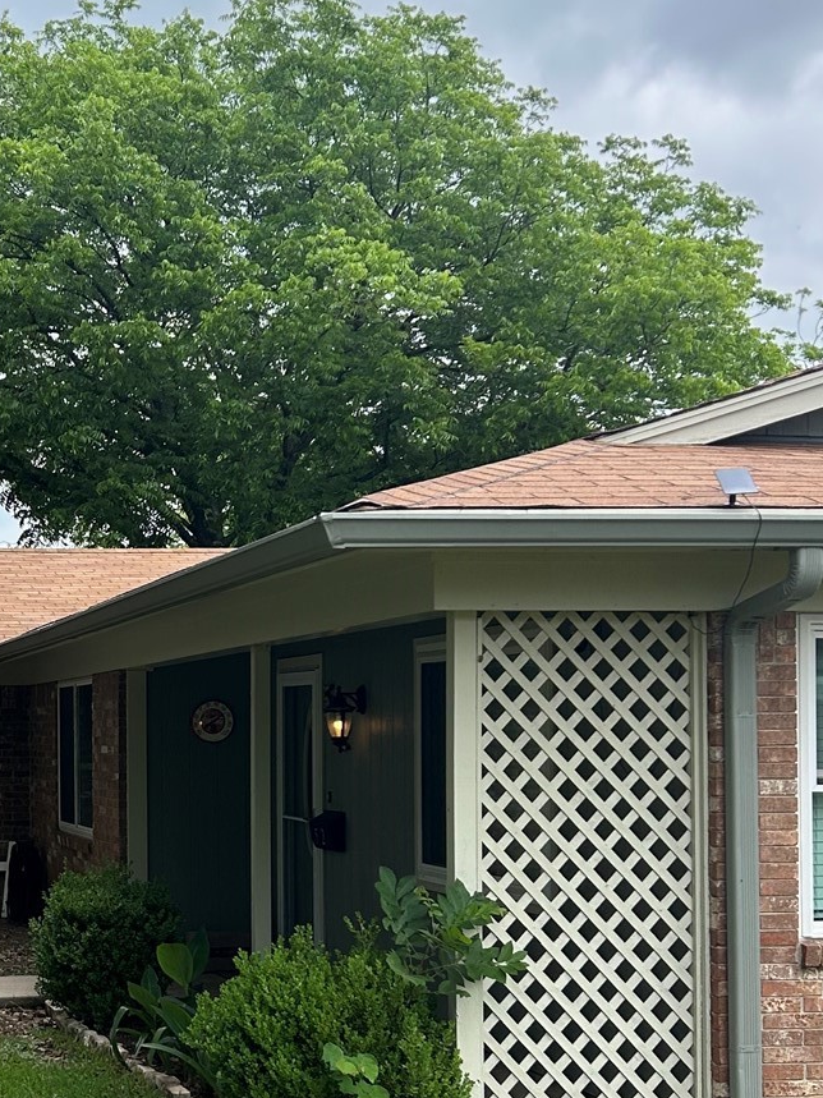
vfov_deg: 31.0
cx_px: 6
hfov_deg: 22.7
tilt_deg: +2.1
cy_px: 715
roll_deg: -1.5
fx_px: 1966
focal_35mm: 62
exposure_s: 1/1575
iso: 50
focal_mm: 5.7
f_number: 1.5
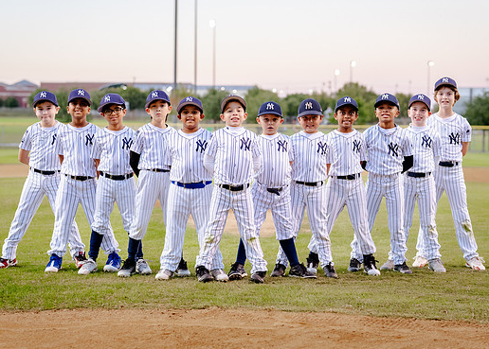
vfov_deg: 19.8
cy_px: 190
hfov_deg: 27.5
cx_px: 252
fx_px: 1000
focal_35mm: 72
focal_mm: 50
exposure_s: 1/500
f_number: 2
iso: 1000
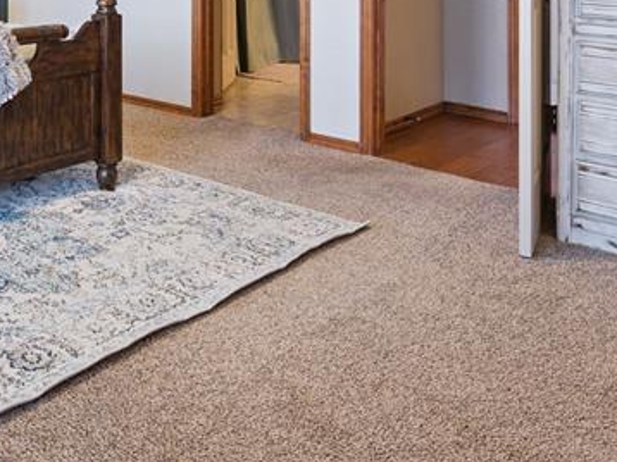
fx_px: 784
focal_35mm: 44
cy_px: -59
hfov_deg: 39.2
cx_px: 38
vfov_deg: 29.3
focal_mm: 16
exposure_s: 1/5
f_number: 7.1
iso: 200
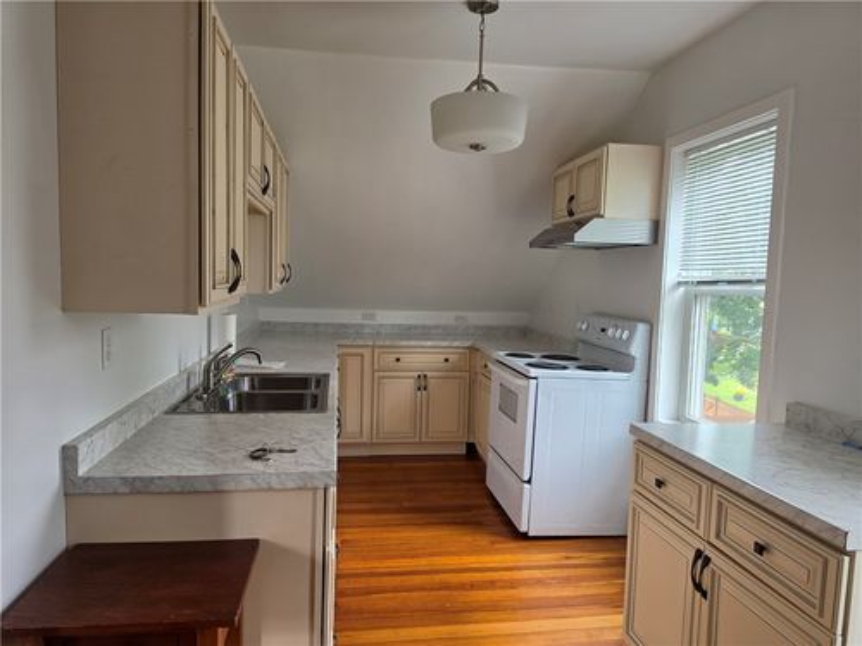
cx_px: 431
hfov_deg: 73.9
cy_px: 323
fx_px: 573
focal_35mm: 23
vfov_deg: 58.9
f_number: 1.4
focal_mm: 6.5
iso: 80
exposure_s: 1/180
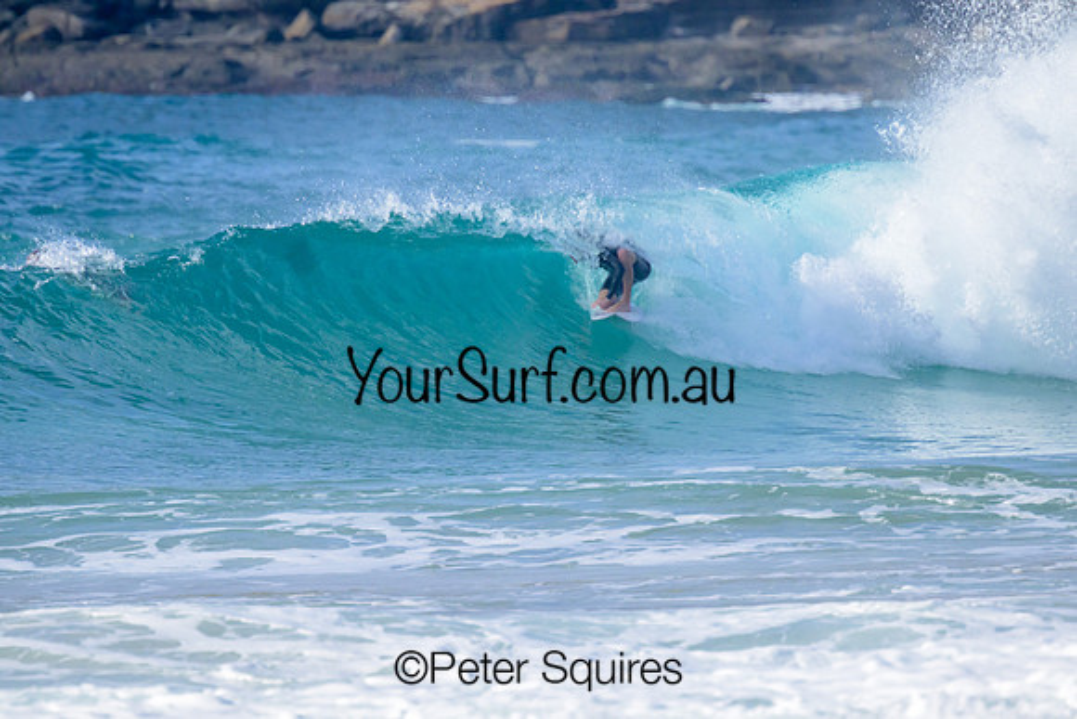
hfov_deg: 2.5
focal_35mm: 820
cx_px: 538
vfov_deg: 1.7
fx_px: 24549
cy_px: 360
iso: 1250
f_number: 11
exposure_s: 1/2000
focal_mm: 800
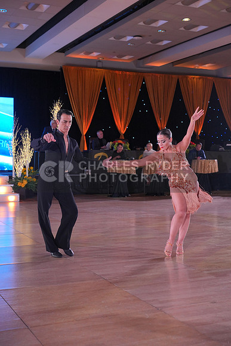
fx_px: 481
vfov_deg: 39.6
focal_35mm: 50
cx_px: 116
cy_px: 173
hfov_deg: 27.0
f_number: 4
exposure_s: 1/400
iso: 1600
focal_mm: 50
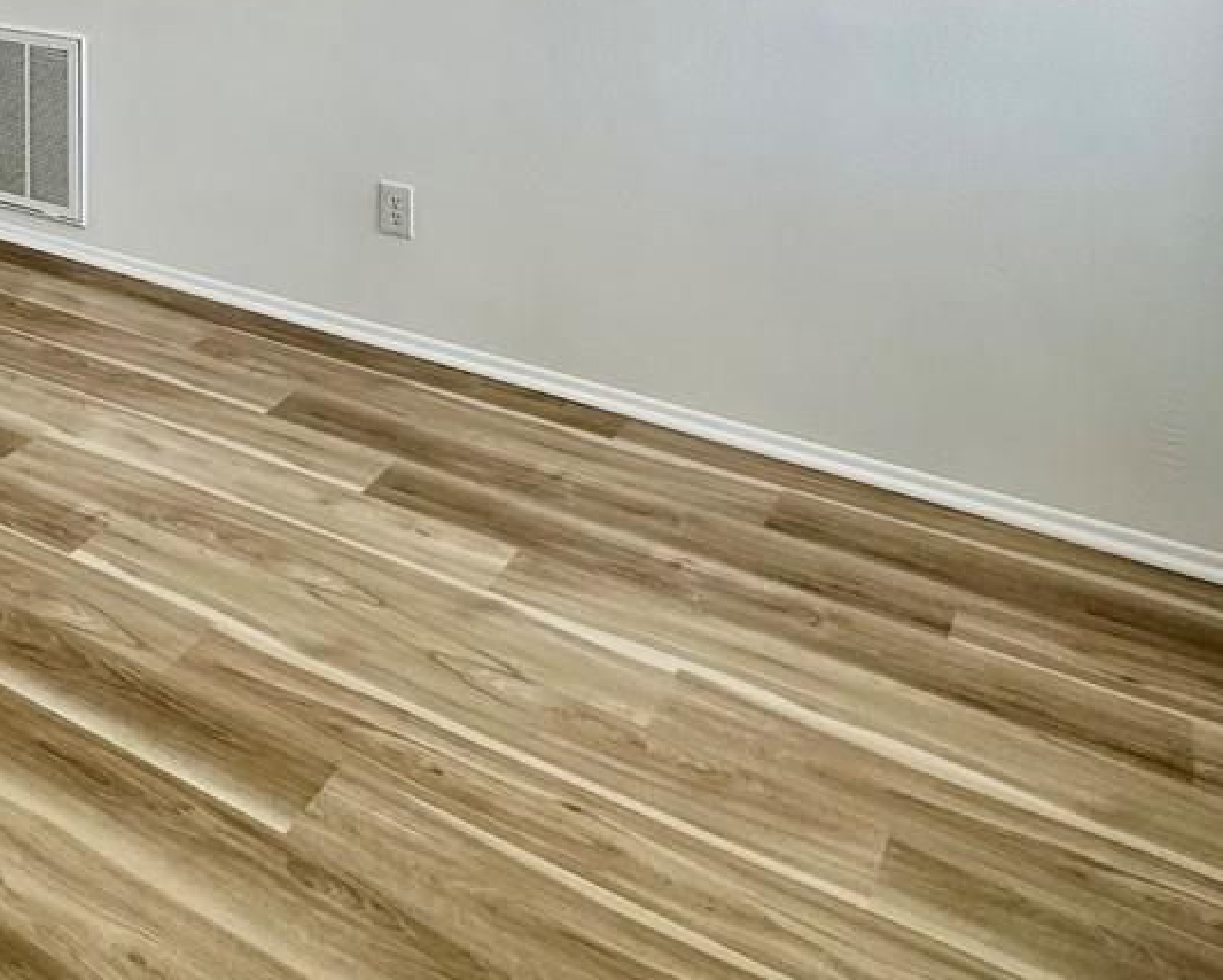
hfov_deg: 38.2
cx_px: -80
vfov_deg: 31.4
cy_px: -158
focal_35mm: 41
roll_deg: +1.0
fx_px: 1485
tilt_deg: -4.0
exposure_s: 1/99
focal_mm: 2.22
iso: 50
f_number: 2.2
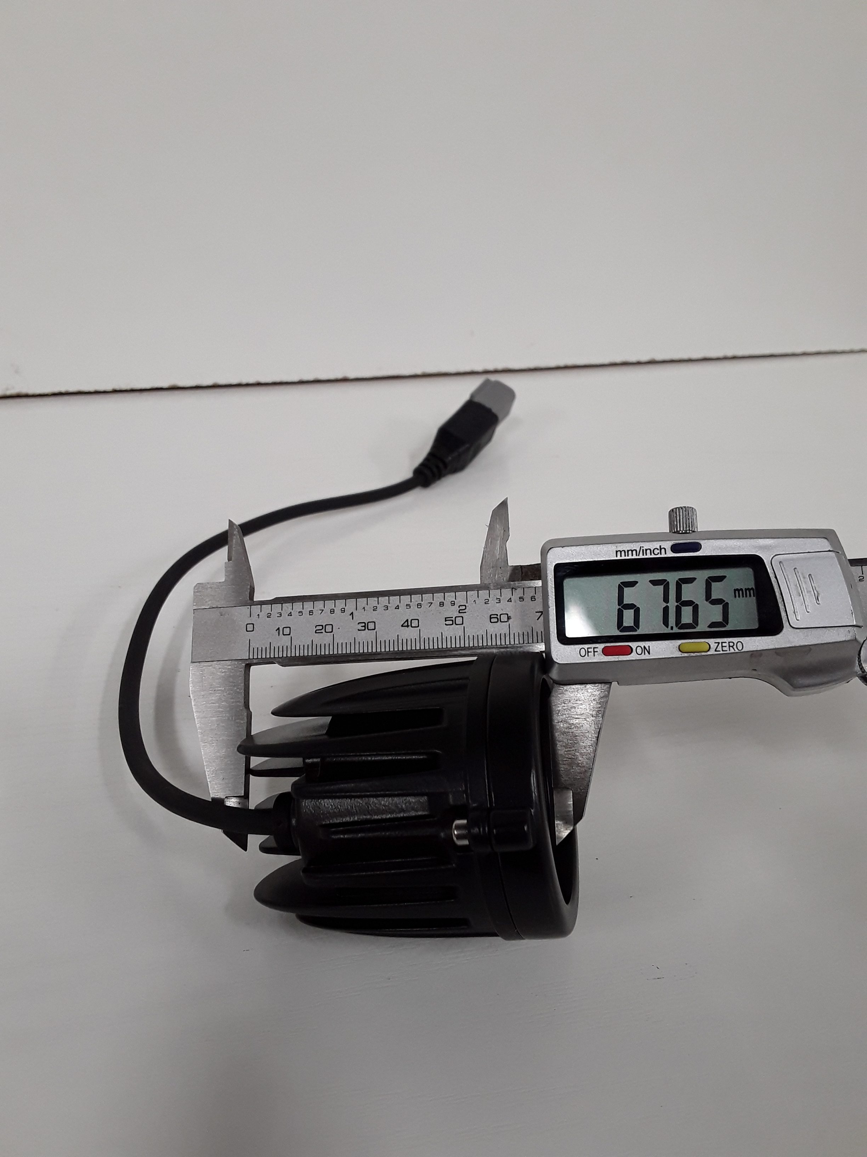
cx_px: 434
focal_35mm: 27
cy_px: 578
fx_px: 902
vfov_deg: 65.3
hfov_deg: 51.4
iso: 64
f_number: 1.9
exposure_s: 1/33
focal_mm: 2.91
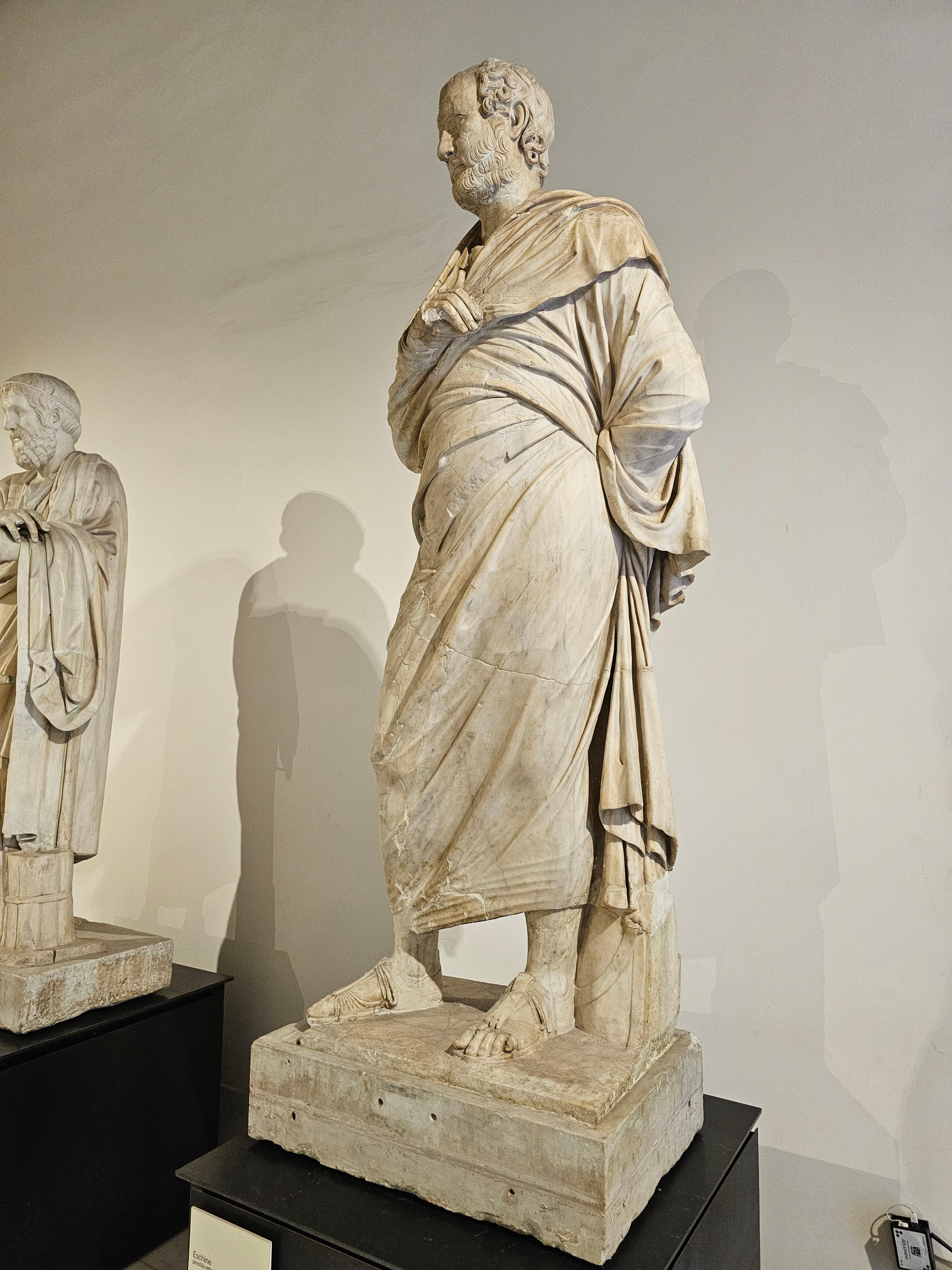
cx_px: 476
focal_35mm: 23
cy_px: 635
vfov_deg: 73.9
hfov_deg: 58.9
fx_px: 843
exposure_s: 1/240
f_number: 1.7
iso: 640
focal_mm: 6.3
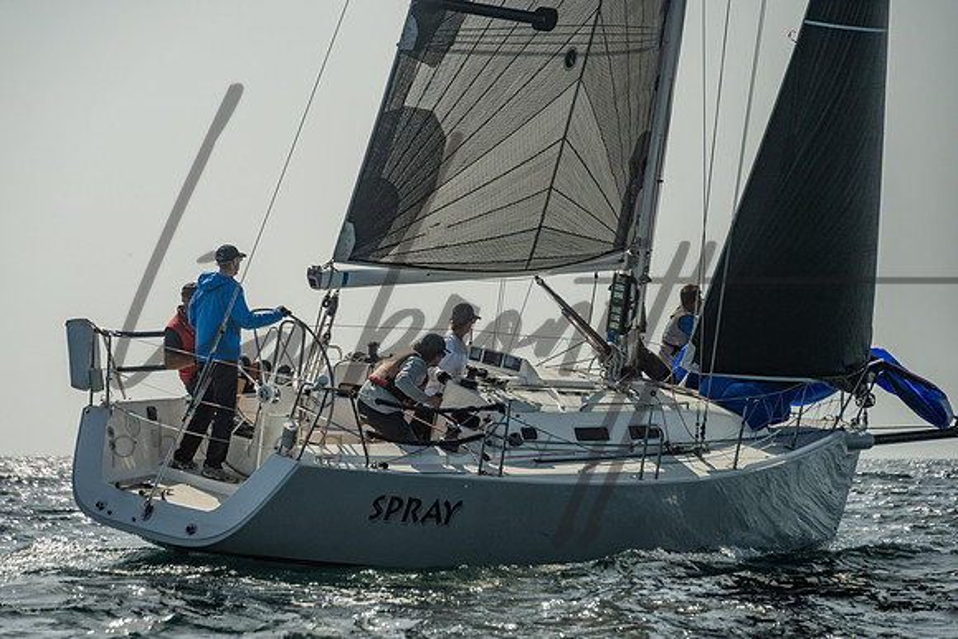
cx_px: 378
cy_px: 350
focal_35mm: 243
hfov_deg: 8.5
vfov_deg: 5.7
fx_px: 6460
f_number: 6.3
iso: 320
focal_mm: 200
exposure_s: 1/2500
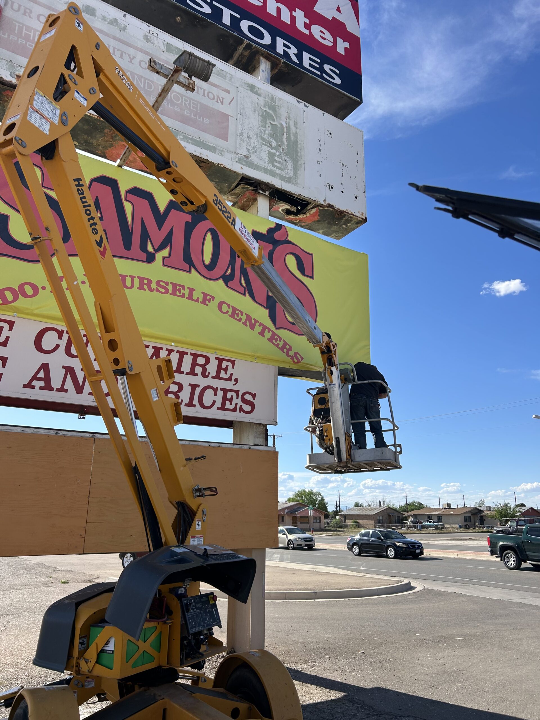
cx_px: 270
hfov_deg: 53.1
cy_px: 360
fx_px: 541
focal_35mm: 26
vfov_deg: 67.3
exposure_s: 1/2841
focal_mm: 5.7
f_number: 1.5
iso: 50
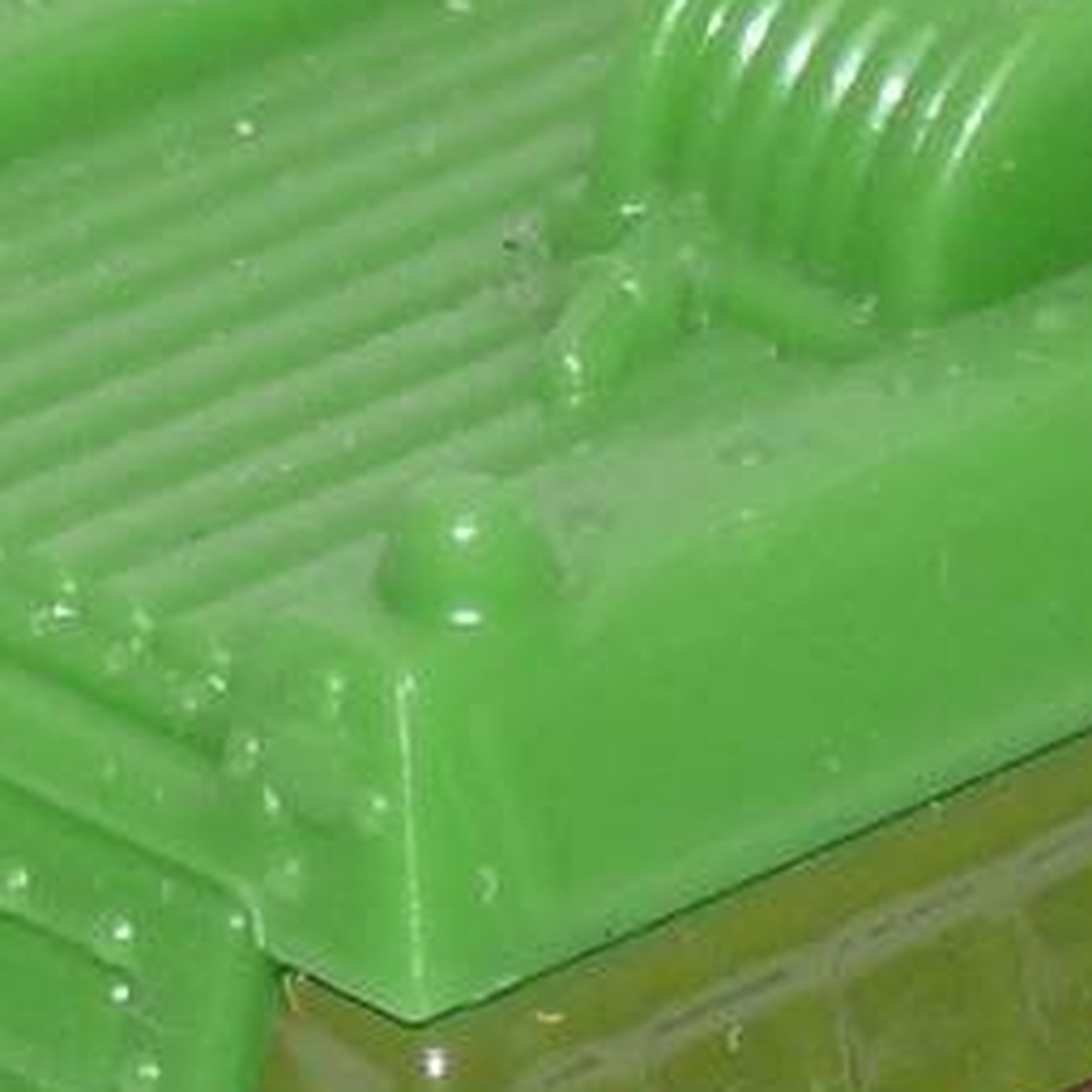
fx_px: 18702
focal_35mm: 524
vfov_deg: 3.3
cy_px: 909
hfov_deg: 3.3
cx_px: 1288
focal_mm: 12.9
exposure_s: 1/30
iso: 100
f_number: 4
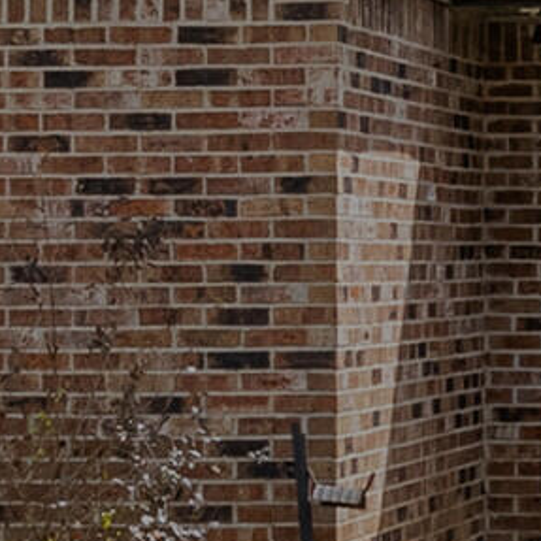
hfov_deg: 6.6
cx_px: 1131
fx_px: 4562
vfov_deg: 6.8
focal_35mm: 258
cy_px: 103
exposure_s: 1/800
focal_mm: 30
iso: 800
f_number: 9
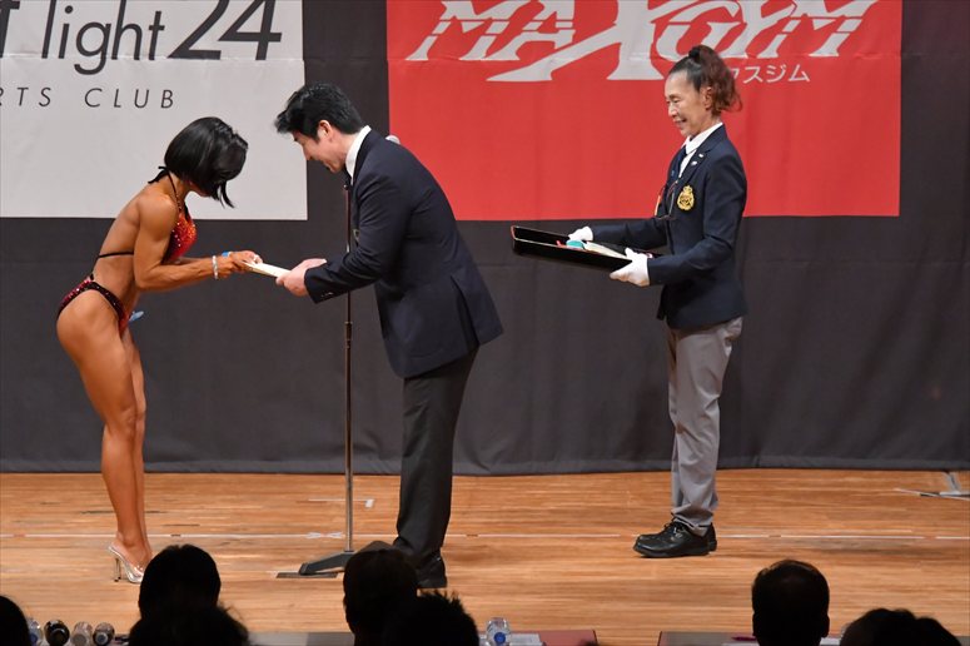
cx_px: 485
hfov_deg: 8.1
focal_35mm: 255
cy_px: 323
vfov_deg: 5.4
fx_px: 6868
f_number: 5.6
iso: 7200
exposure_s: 1/400
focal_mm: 170
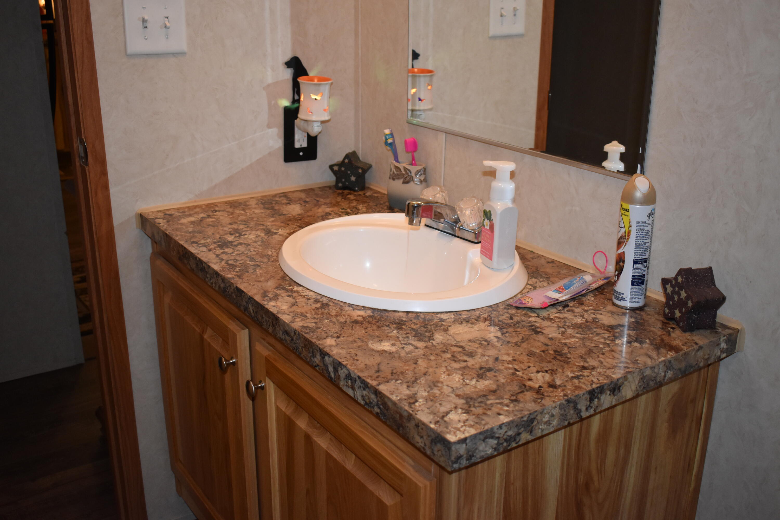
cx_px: 390
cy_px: 260
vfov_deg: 36.9
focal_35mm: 36
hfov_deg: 53.1
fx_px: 780
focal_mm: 24
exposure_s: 1/100
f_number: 4
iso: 1400
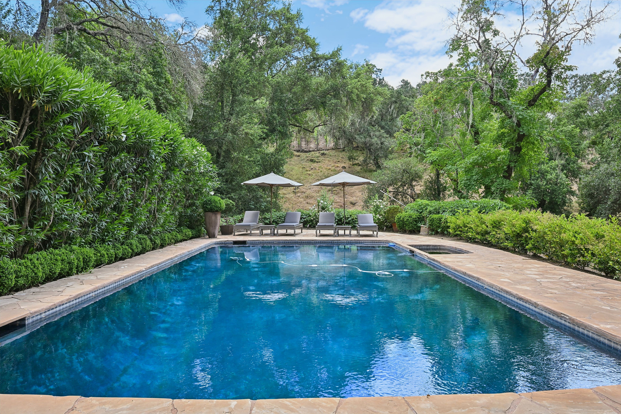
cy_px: 207
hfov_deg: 76.1
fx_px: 397
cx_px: 310
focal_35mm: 23
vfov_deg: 55.1
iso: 800
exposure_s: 1/200
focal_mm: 23
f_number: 11
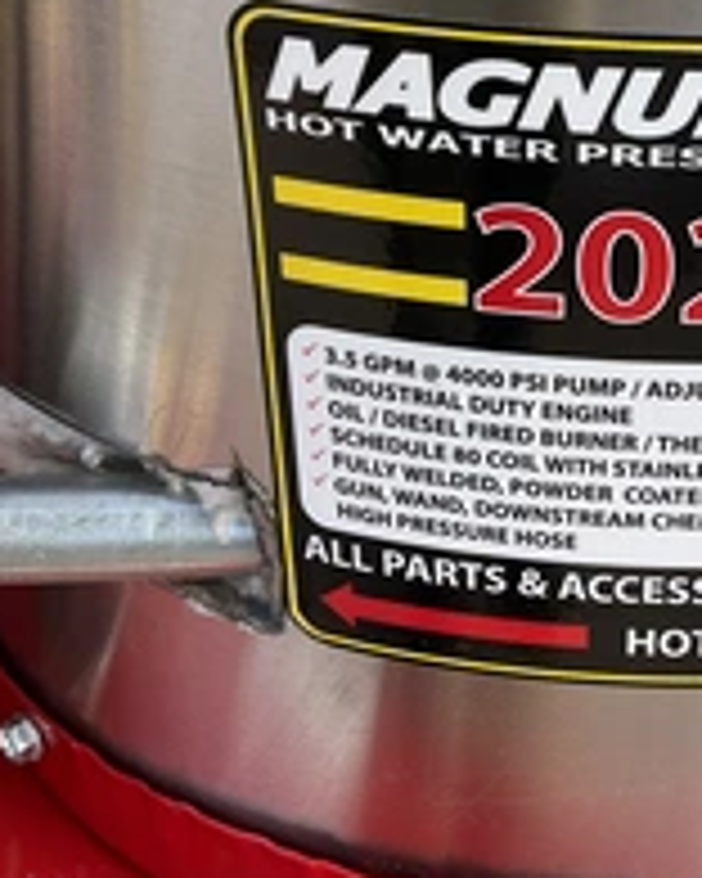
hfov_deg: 25.4
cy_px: 284
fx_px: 1506
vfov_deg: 32.2
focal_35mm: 58
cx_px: 634
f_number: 1.8
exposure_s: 1/409
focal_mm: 3
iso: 25
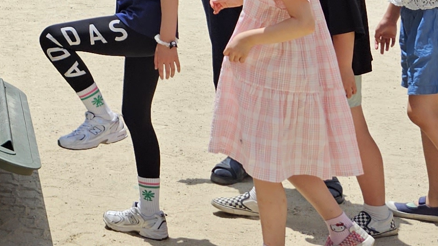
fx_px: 1231
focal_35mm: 106
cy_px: -204
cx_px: -162
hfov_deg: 18.5
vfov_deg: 10.7
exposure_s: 1/1402
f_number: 1.8
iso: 25
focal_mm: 5.4
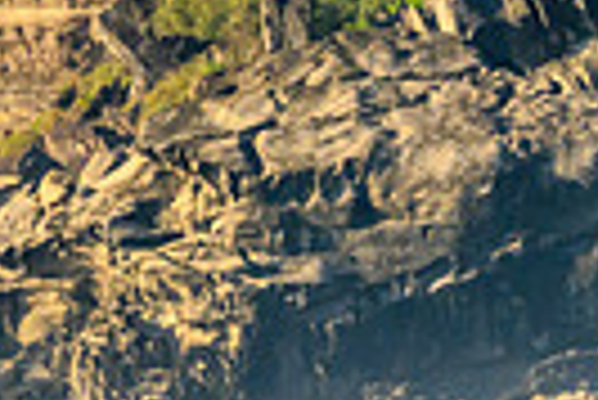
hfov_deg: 0.9
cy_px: 750
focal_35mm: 2397
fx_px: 39860
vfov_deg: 0.6
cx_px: 1426
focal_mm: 400
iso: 1000
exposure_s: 1/2000
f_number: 9
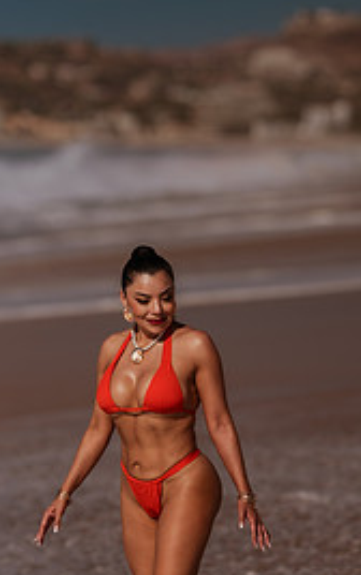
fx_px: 3629
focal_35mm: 231
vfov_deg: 9.1
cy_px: 348
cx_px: 150
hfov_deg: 5.7
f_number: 2.2
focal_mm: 135
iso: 50
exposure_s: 1/8000
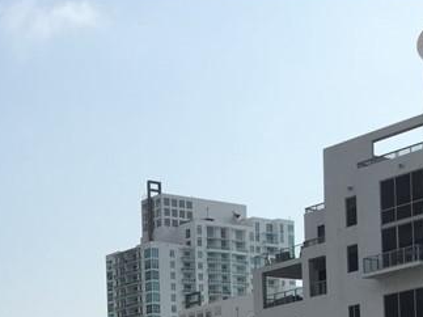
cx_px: -93
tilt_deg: -0.1
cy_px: 489
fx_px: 1124
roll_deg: +1.1
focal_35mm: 92
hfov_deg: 19.9
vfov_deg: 14.8
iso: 32
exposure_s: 1/3597
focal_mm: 4.15
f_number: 2.2
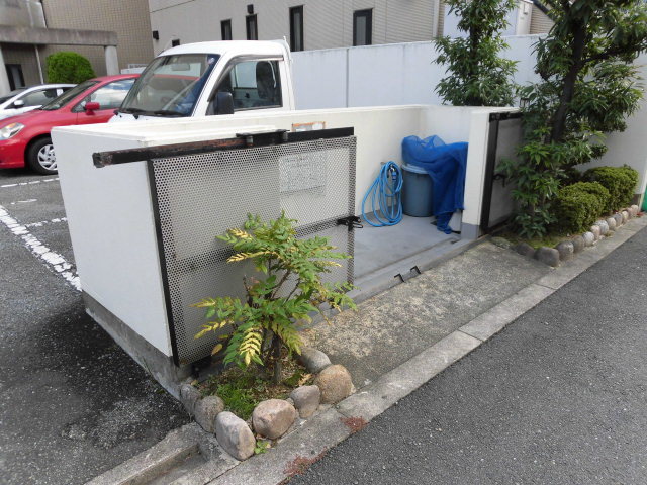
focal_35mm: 24
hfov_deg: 71.6
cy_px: 242
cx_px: 324
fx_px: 449
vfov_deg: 56.8
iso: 100
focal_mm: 4.3
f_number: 3.1
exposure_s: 1/250
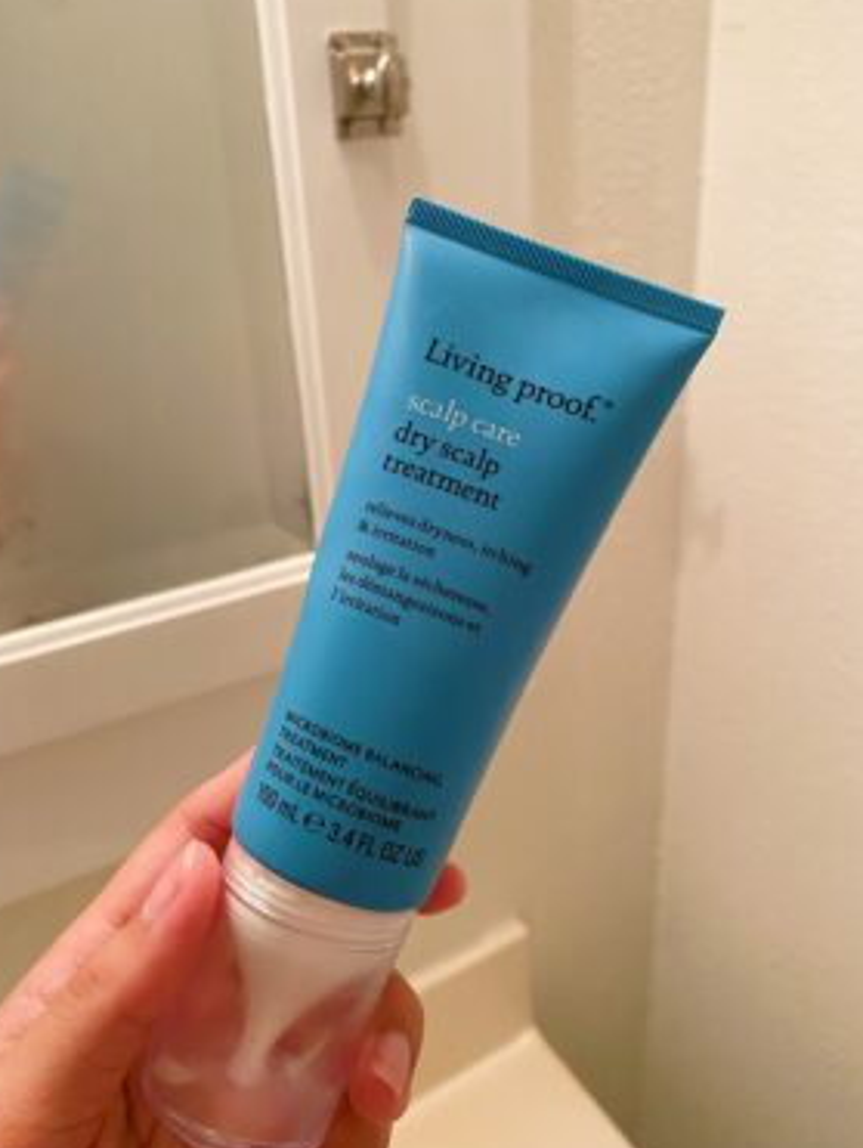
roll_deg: +4.9
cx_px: 418
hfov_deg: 49.8
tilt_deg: -23.7
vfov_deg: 63.4
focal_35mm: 28
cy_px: 548
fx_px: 929
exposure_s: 1/60
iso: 160
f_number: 1.8
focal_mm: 4.25
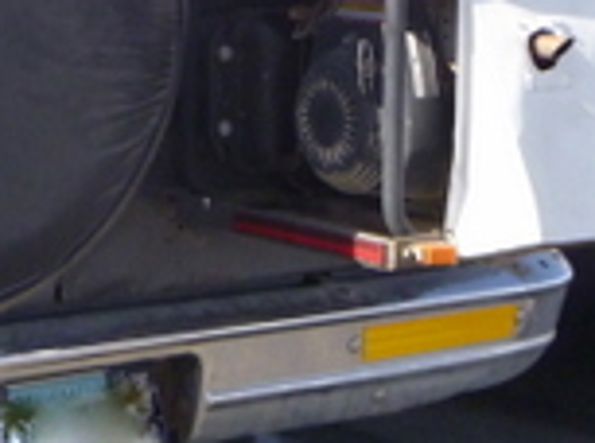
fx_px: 2212
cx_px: 82
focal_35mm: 129
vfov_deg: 11.3
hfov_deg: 15.2
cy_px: -4
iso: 400
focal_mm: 7.4
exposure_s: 1/125
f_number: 11
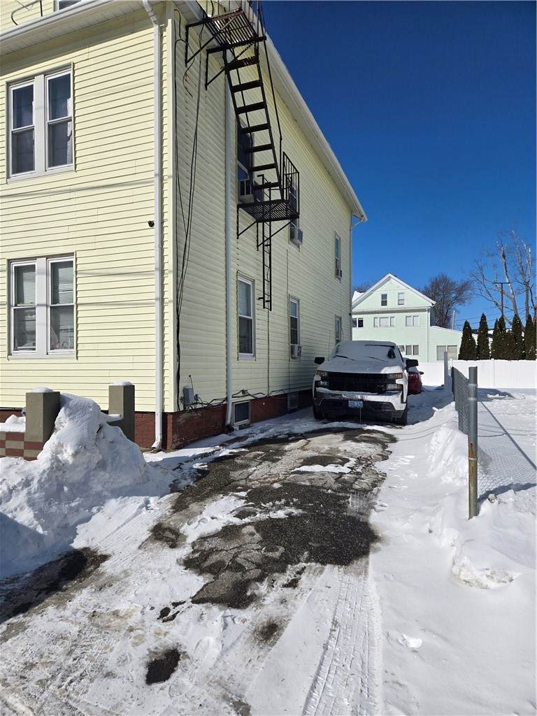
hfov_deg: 58.9
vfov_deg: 73.9
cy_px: 358
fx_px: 476
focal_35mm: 23
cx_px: 268
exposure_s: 1/4661
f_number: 1.8
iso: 25
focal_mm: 5.4
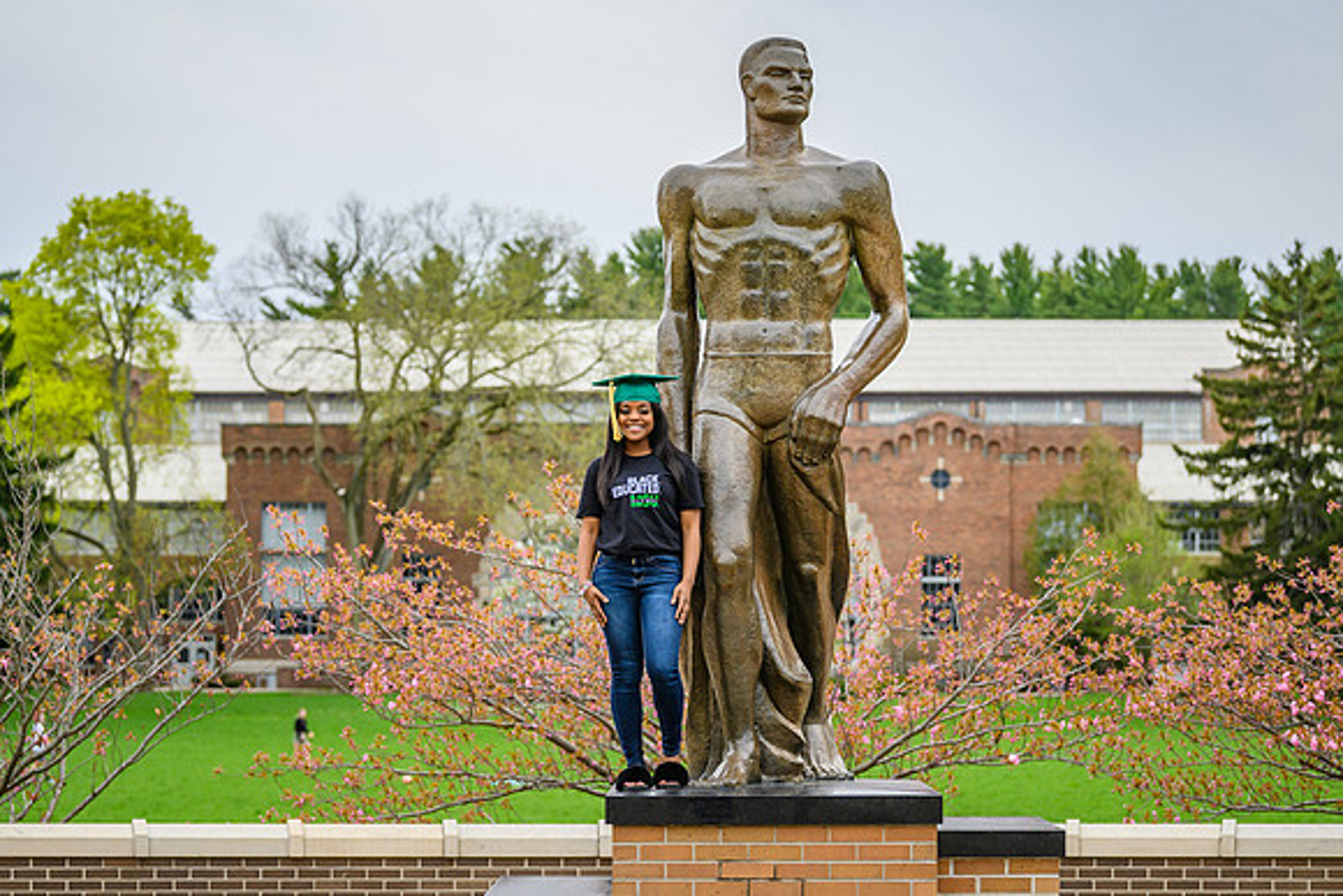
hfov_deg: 21.6
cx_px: 642
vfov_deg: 14.5
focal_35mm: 94
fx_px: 3524
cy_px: 446
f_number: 4
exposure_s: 1/1600
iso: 400
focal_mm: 90
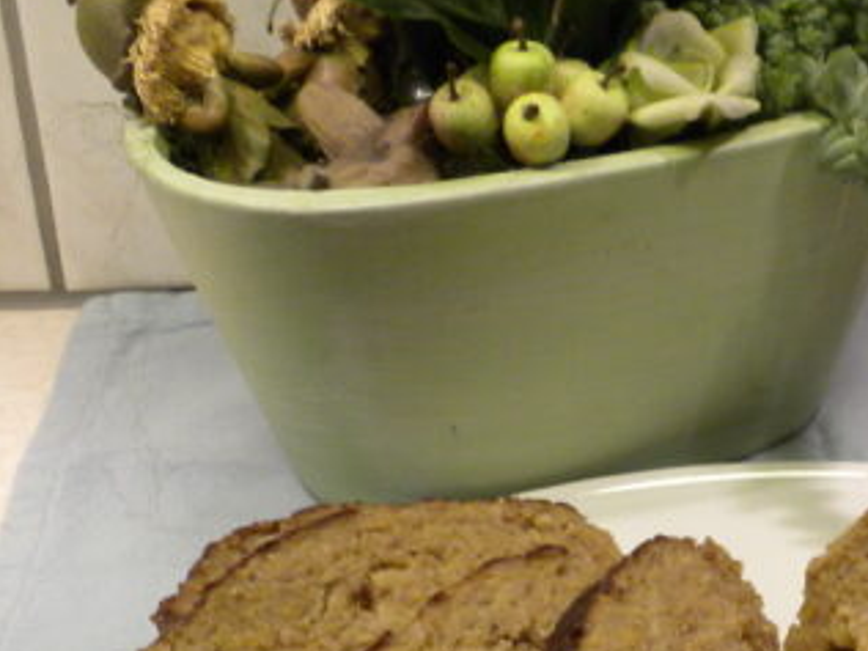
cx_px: 786
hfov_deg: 21.3
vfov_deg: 16.1
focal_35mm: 90
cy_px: 667
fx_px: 2257
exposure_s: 1/66
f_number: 3.5
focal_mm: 6.6
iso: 243
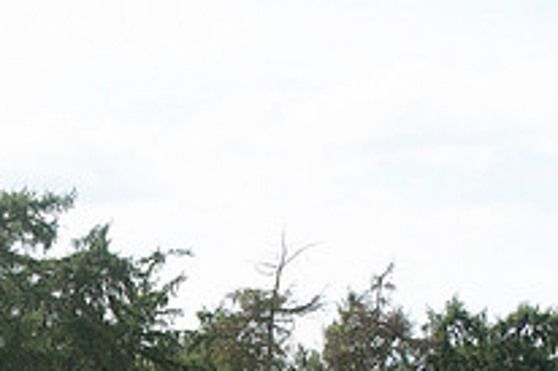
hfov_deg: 10.2
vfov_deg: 6.9
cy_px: 479
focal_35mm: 197
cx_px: -163
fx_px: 3051
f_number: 7.1
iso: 400
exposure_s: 1/640
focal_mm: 70
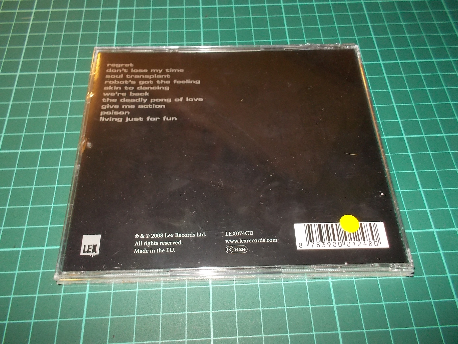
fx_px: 384
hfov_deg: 61.7
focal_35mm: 29
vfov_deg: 48.2
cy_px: 172
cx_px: 229
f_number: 3.3
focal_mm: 4.1
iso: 200
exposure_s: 1/30
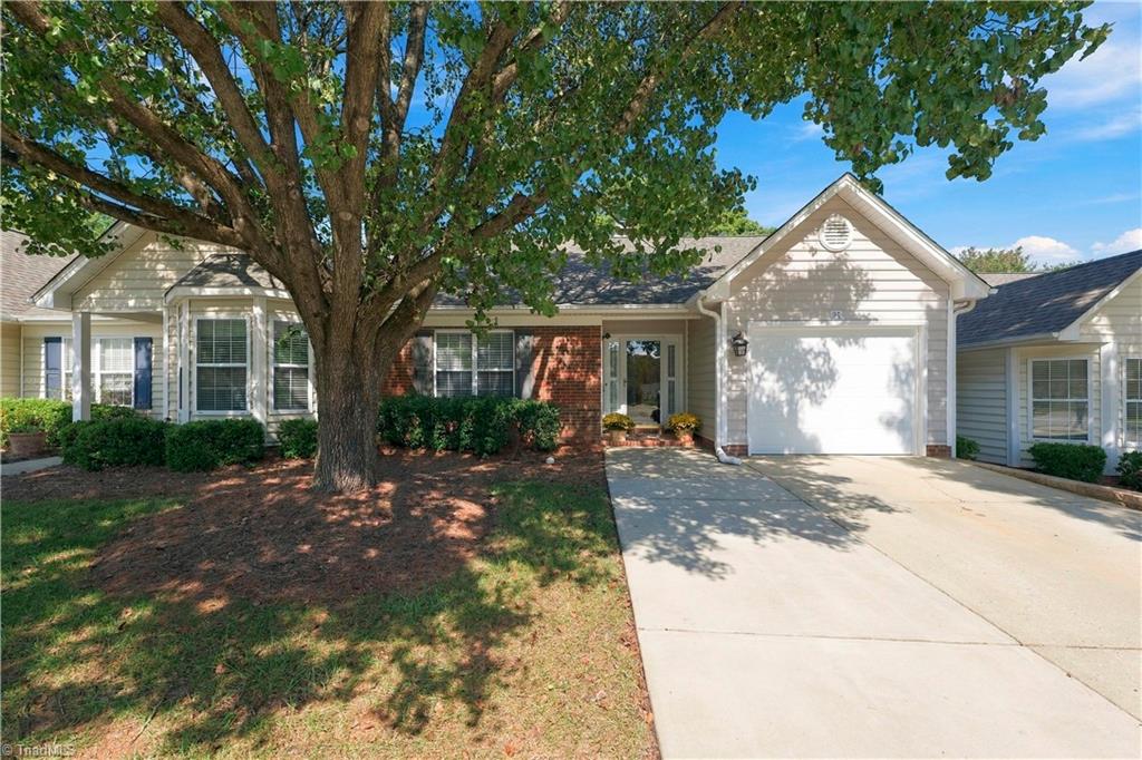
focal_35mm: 14
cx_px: 571
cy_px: 380
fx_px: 444
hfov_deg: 104.3
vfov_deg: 81.2
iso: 400
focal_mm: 14
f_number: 7.1
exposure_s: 1/640
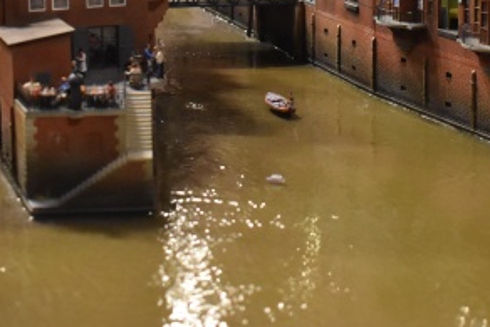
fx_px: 1049
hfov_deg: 26.3
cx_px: 248
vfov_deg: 16.8
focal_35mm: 77
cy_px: -82
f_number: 3.8
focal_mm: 20
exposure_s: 1/60
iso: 3200
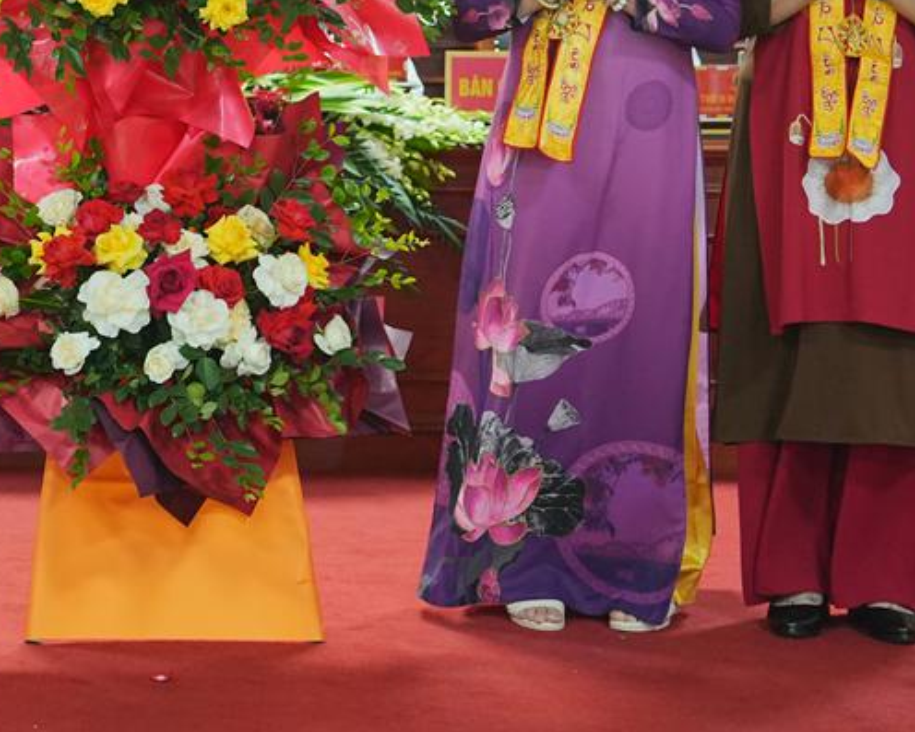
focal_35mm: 109
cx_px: 17
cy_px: 55
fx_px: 2952
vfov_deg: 14.0
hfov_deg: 17.2
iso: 4000
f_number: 3.2
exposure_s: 1/125
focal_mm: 48
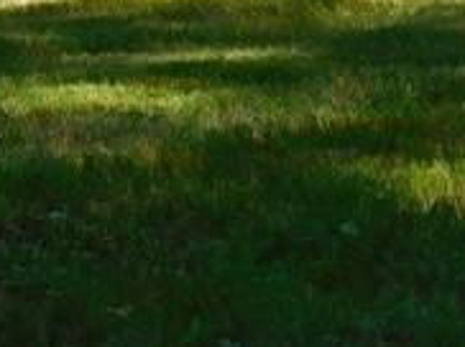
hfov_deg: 6.7
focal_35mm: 287
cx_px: -404
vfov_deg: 5.1
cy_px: -189
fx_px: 3850
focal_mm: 9
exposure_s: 1/400
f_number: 3.8
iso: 125
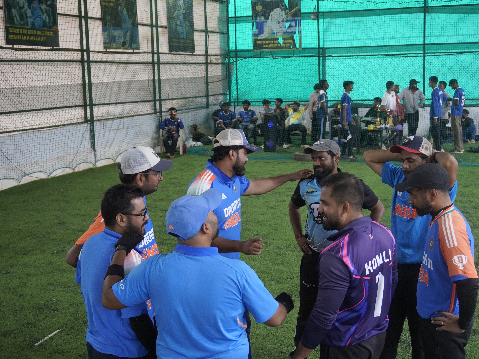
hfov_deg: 37.8
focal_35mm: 51
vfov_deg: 28.8
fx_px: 699
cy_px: 180
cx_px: 253
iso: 2000
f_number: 4.5
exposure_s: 1/200
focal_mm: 31
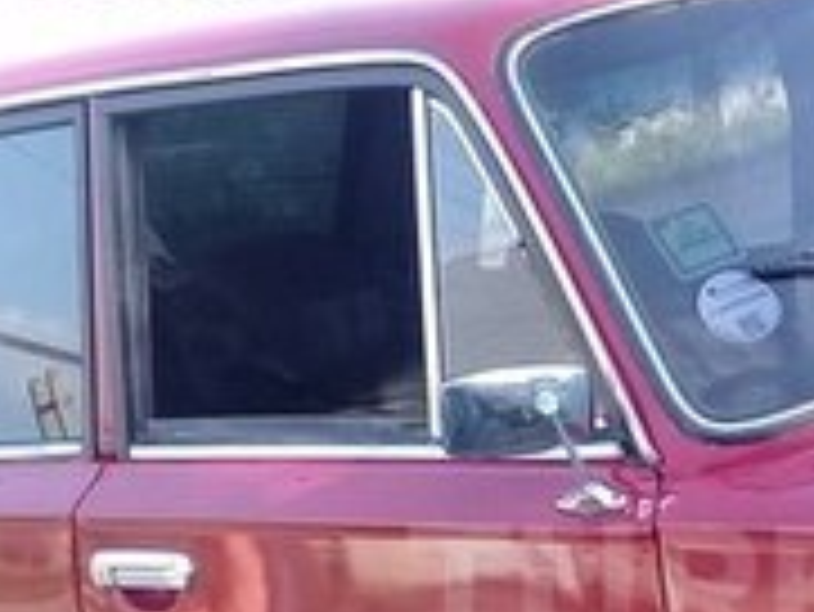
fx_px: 2659
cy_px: 592
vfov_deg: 13.0
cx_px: 868
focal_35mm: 113
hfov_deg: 16.9
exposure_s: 1/164
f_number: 2.2
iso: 64
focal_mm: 3.3
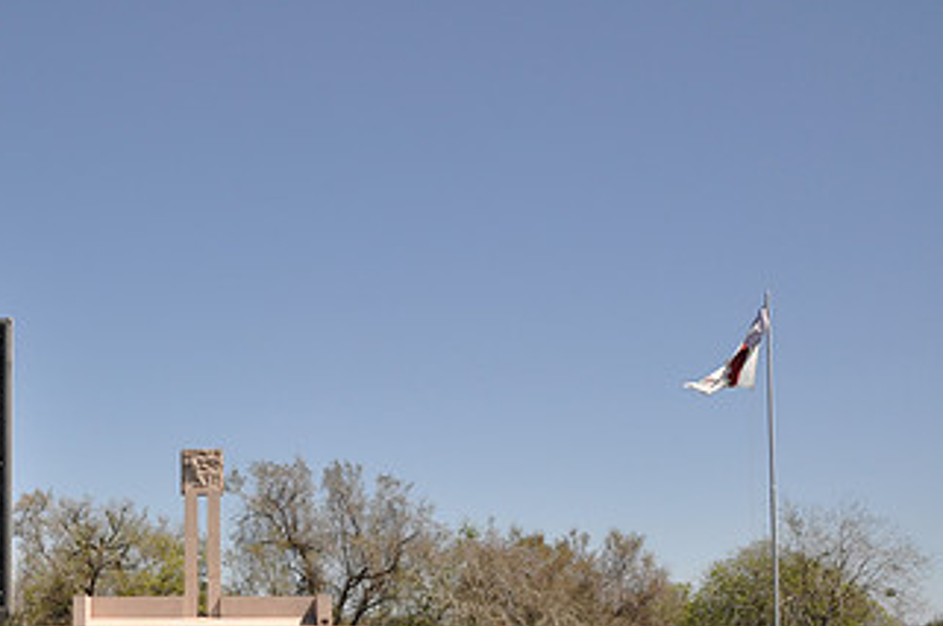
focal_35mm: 57
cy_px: 554
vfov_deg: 23.2
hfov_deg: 33.6
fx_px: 1488
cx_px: 129
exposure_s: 1/100
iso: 200
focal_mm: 21
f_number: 10
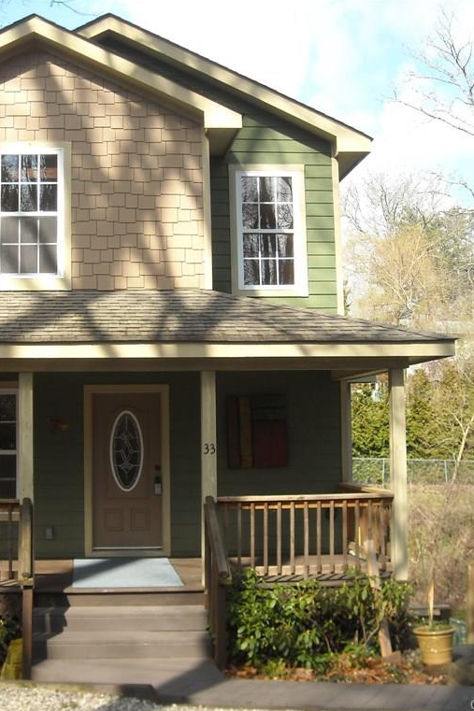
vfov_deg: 40.4
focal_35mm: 49
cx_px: 99
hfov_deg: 27.0
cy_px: 355
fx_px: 968
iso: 64
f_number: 2.8
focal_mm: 5.7
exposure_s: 1/337
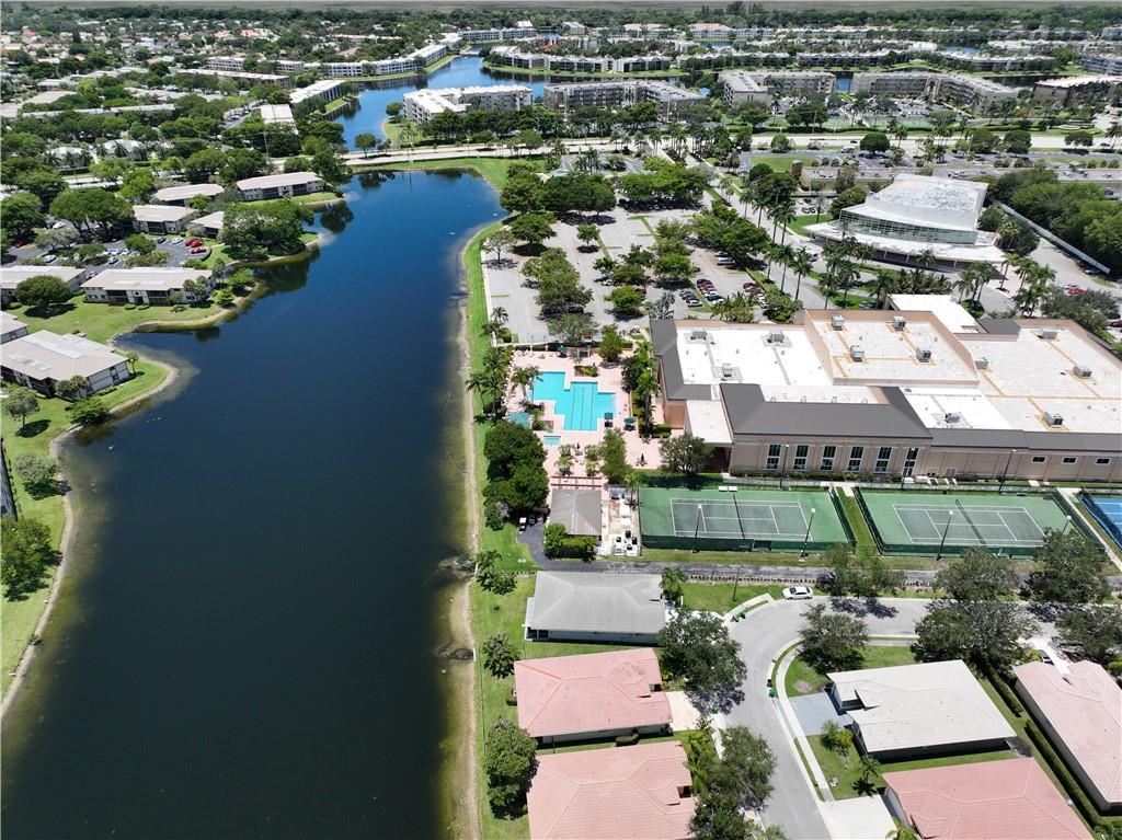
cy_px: 420
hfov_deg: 71.6
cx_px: 561
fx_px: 778
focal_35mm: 24
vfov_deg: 56.8
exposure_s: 1/2500
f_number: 2.8
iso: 200
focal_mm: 12.29
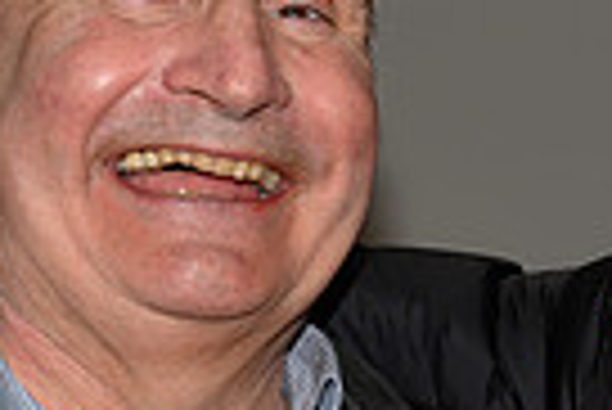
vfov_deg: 6.7
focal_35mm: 206
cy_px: 357
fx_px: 3506
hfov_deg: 9.9
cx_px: 697
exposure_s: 1/60
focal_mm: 41
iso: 64
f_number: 7.1
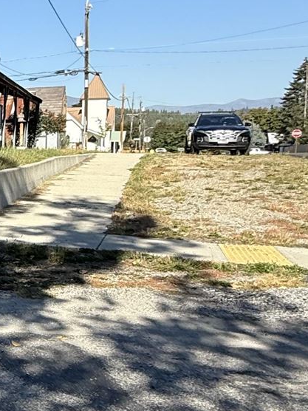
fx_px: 688
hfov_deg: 19.3
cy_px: 223
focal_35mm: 58
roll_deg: +0.0
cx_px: -240
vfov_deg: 33.2
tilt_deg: -3.6
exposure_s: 1/1259
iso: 50
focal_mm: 2.22
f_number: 2.2
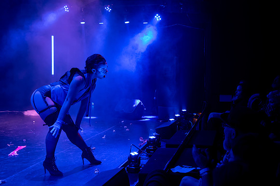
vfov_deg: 28.7
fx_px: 363
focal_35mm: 47
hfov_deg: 42.1
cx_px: 148
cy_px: 72
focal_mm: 34
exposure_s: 1/60
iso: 3200
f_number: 4
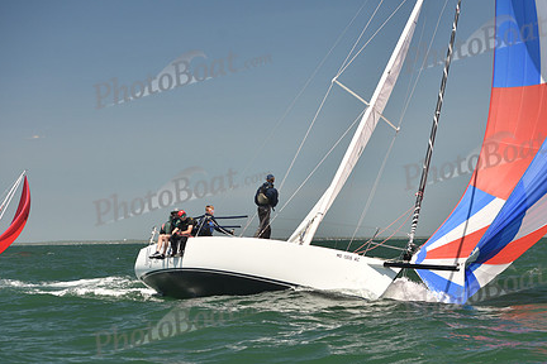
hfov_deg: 21.6
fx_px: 1428
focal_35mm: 94
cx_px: 338
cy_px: 241
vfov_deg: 14.5
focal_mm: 70
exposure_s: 1/800
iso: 250
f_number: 4.5
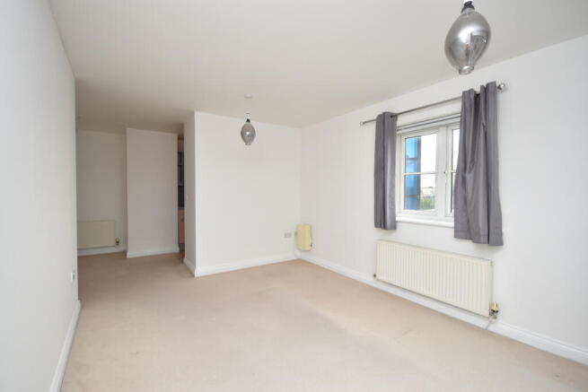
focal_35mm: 15
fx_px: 245
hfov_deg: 100.4
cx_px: 294
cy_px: 196
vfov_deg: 77.4
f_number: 5
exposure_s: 1/100
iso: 200
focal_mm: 10
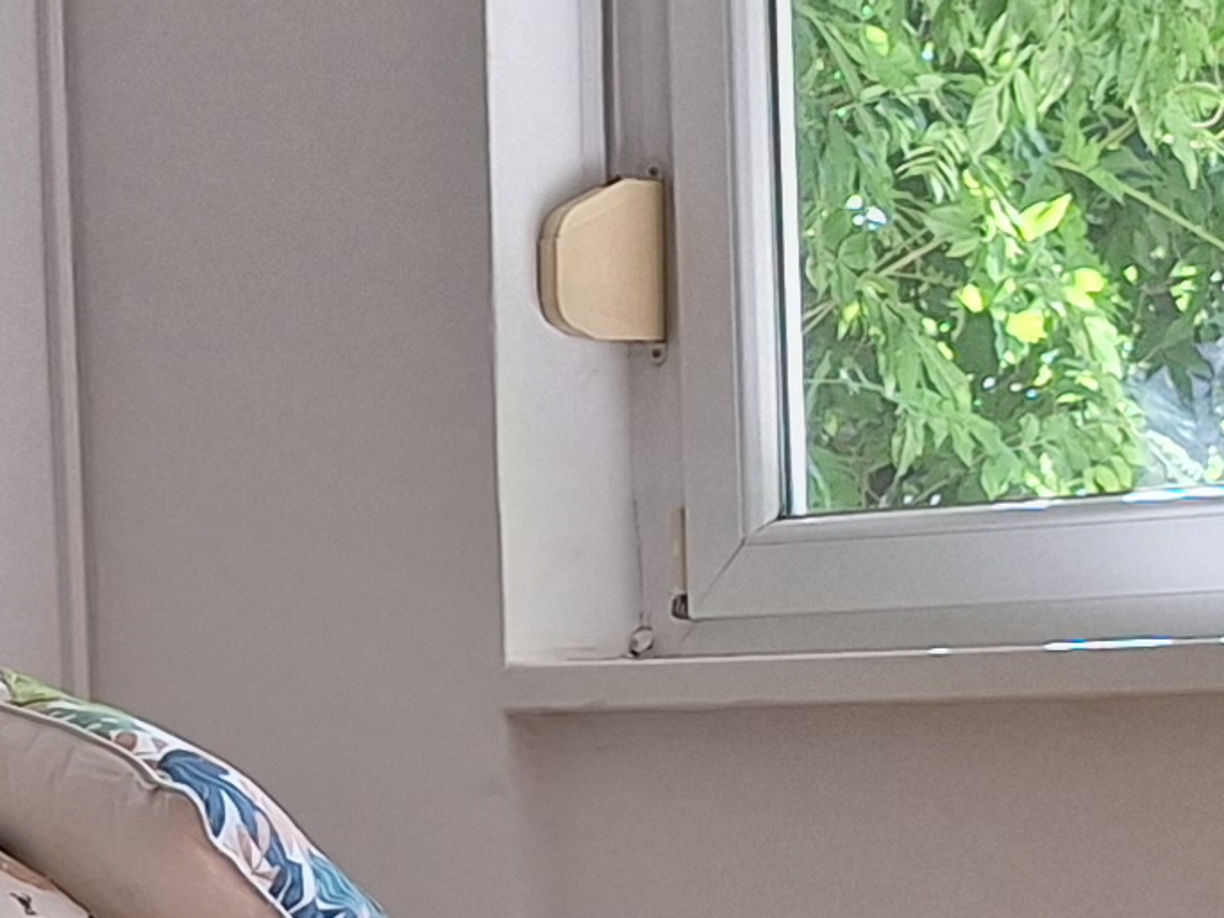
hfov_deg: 14.4
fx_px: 4845
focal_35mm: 137
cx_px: 338
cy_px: 725
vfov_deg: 10.8
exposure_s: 1/102
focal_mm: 5.54
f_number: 1.8
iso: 40
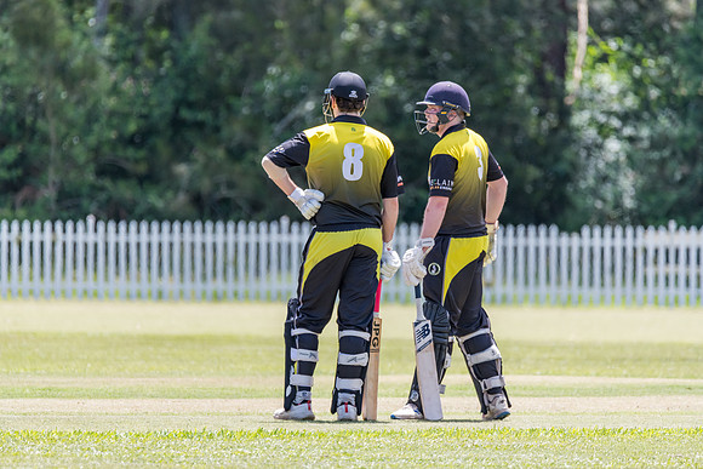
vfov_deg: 2.3
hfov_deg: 3.4
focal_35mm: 600
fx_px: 11719
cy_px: 234
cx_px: 352
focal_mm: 600
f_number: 6.3
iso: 1100
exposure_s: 1/2000
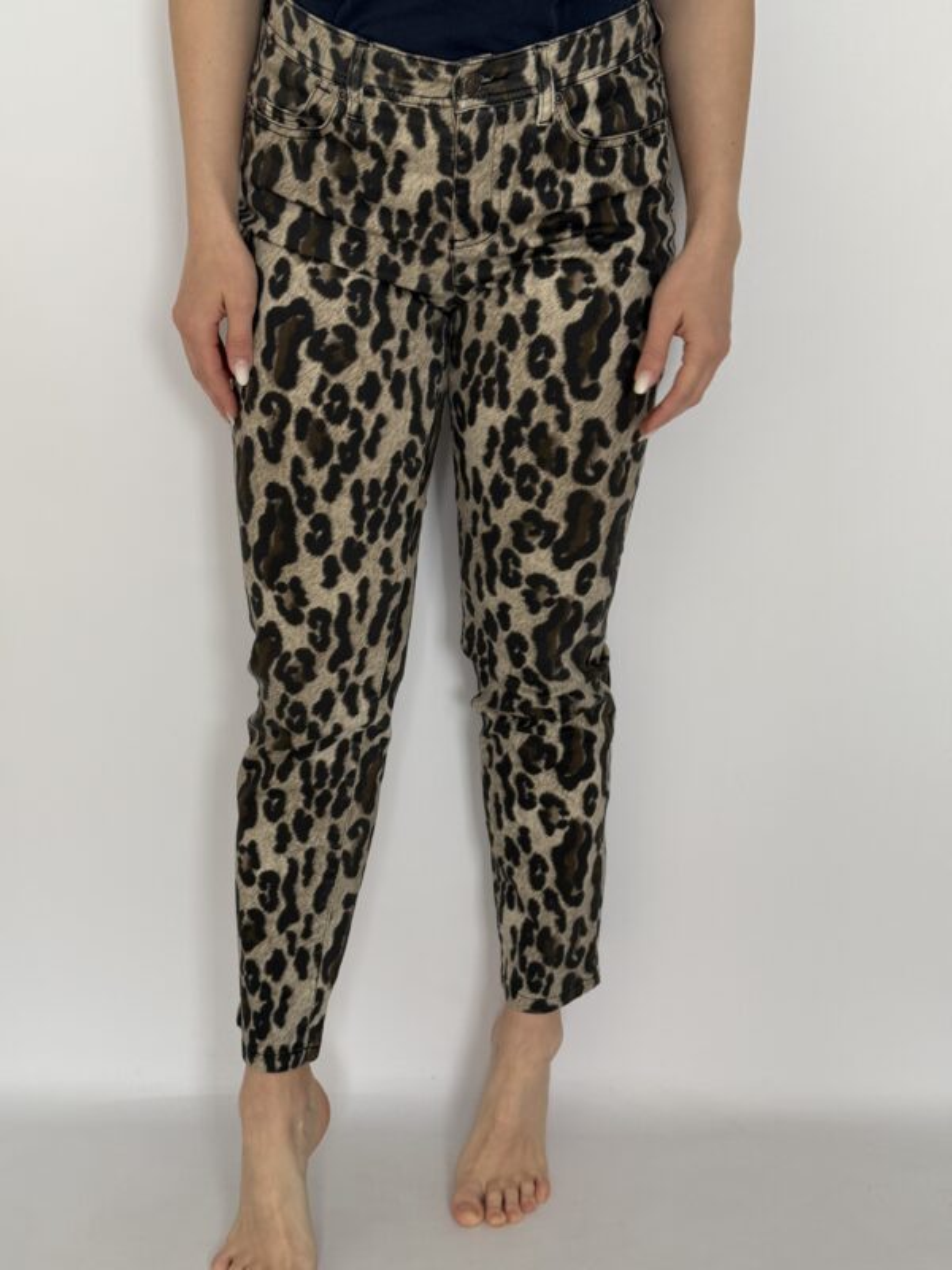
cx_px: 476
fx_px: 1760
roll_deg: -1.3
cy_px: 635
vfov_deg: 39.7
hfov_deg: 30.3
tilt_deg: -17.1
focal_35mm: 48
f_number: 1.78
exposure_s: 1/60
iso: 125
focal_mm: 6.76
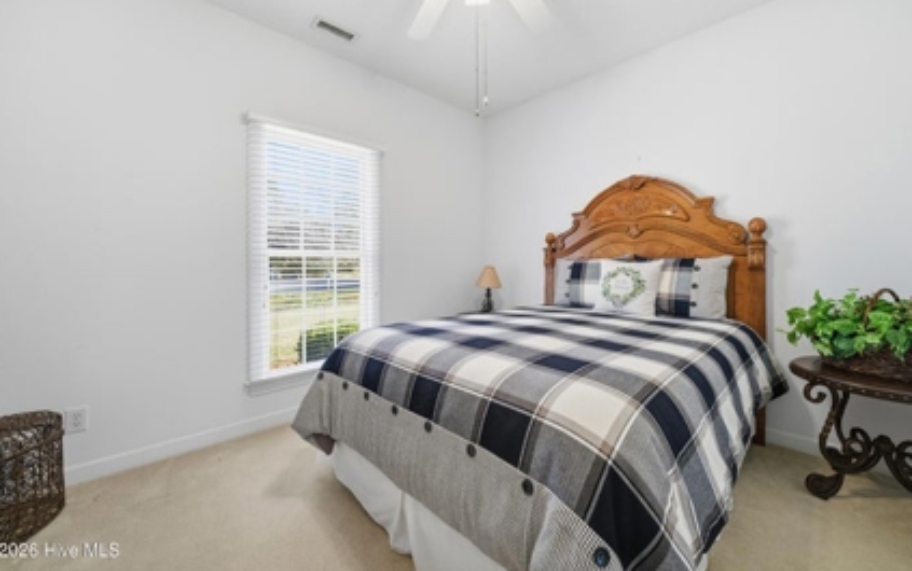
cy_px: 256
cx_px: 468
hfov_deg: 109.3
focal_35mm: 13
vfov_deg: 82.7
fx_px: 323
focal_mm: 12
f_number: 8
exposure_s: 1/80
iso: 250
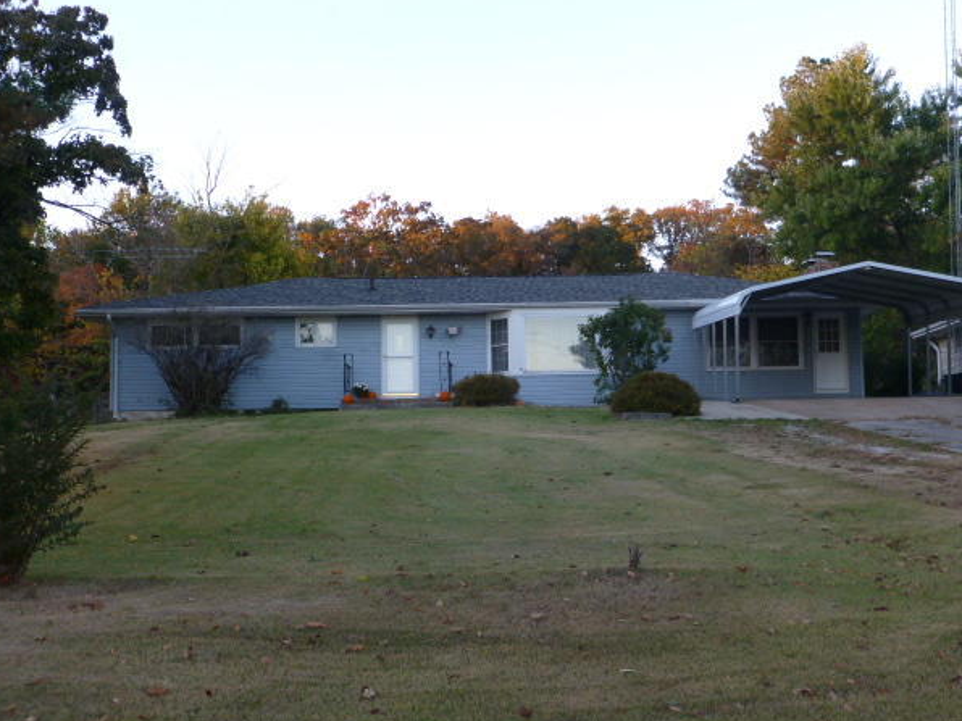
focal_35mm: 44
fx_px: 1223
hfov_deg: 42.9
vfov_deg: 32.9
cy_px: 366
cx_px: 499
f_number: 3.9
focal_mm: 7.4
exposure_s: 1/60
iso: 200
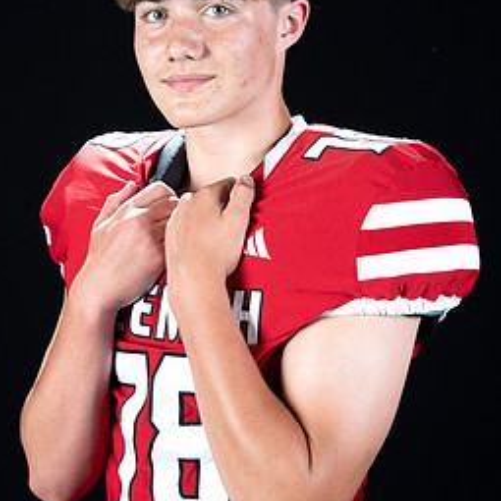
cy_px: 267
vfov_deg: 19.9
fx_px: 1425
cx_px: 208
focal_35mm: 87
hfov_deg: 19.9
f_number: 9
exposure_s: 1/160
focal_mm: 58
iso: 320
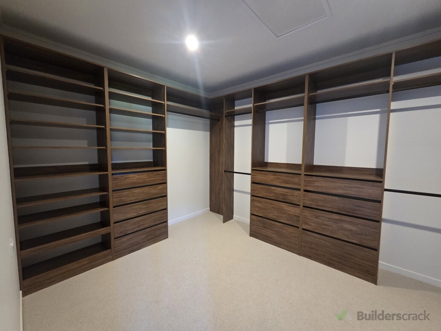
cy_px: 166
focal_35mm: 13
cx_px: 220
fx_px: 166
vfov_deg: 89.9
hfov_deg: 106.2
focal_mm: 2.2
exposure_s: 1/50
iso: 800
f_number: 2.2
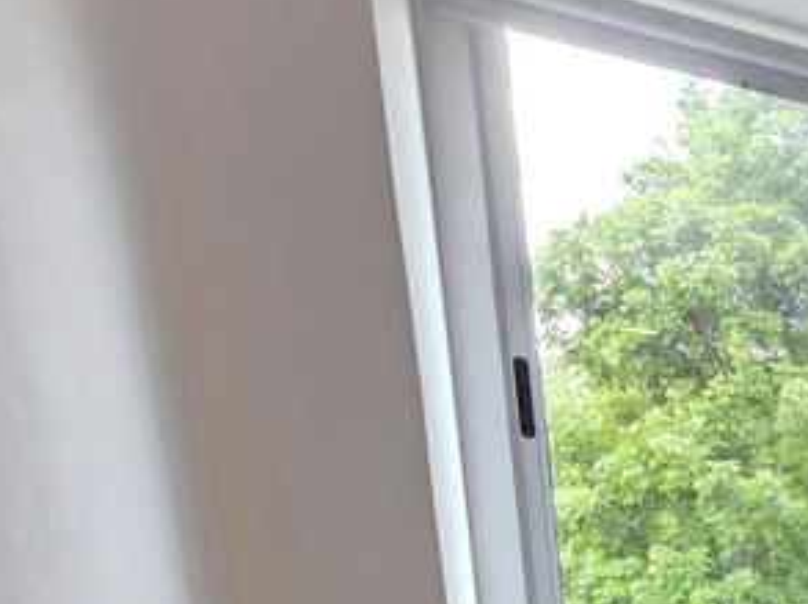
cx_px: 1473
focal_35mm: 48
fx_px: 1119
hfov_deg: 22.1
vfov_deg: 24.4
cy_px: 874
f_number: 1.9
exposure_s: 1/60.2
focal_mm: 2.2
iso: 160
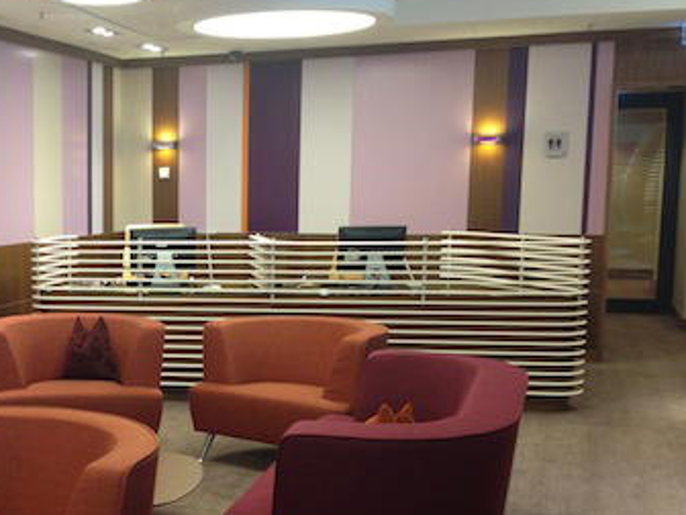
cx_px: 108
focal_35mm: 57
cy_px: 332
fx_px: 1130
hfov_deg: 32.6
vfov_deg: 25.6
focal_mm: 4.13
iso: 80
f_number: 2.4
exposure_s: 1/20
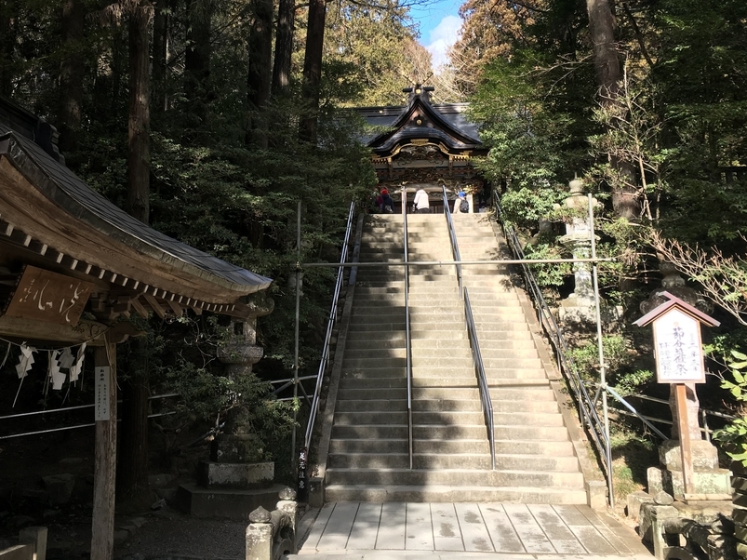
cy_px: 206
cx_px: 333
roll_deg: -0.5
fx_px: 798
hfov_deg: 50.1
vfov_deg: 38.4
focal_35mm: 37
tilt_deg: +12.4
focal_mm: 4.15
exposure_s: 1/416
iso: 25
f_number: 2.2
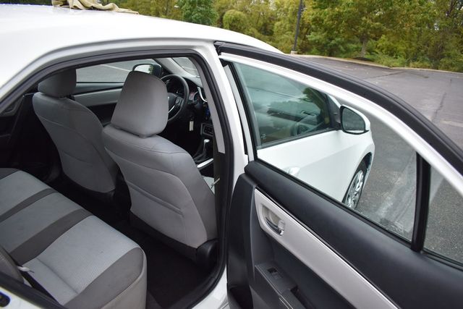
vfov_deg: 48.0
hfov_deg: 67.4
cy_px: 154
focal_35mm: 27
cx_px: 232
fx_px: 347
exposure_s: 1/250
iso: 400
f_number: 4.5
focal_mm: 18
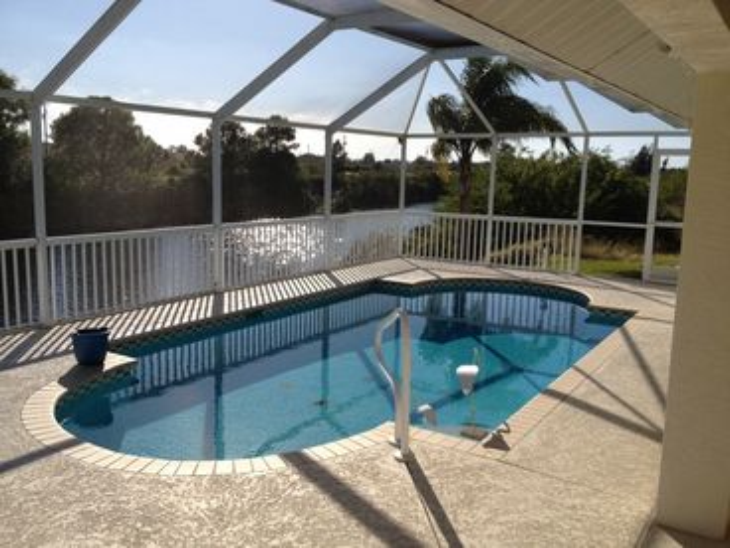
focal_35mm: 35
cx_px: 365
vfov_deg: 40.7
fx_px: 738
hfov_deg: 52.6
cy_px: 274
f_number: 2.4
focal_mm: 4.28
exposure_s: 1/1905
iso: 64
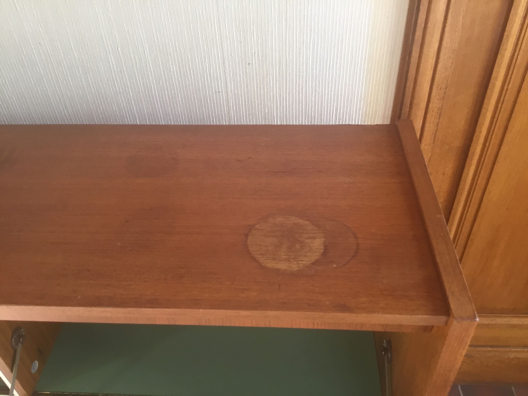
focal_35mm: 31
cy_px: 198
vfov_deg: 45.4
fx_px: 473
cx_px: 264
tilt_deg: -39.8
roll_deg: +2.3
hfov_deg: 58.4
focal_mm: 3.3
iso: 80
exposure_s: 1/33
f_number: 2.4
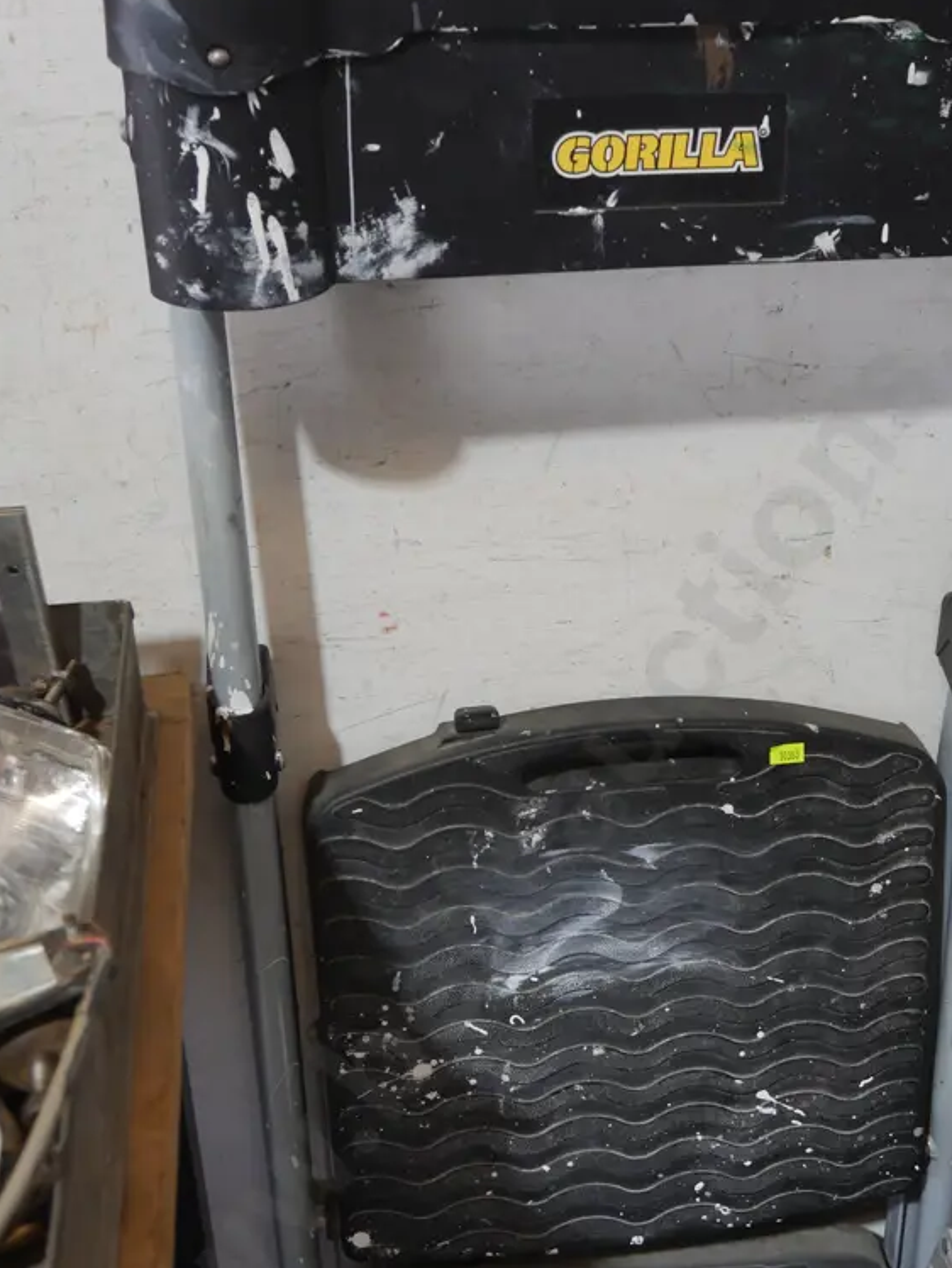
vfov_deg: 36.7
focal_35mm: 52
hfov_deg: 27.9
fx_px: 1905
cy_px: 727
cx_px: 641
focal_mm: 19
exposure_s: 1/60
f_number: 4.1
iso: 640
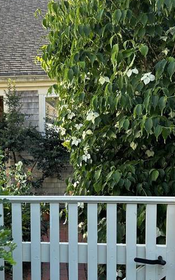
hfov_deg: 25.0
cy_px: 200
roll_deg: +0.6
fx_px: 390
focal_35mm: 51
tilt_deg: -7.4
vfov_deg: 38.8
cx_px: 41
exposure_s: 1/212
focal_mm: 5.7
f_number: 1.5
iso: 40
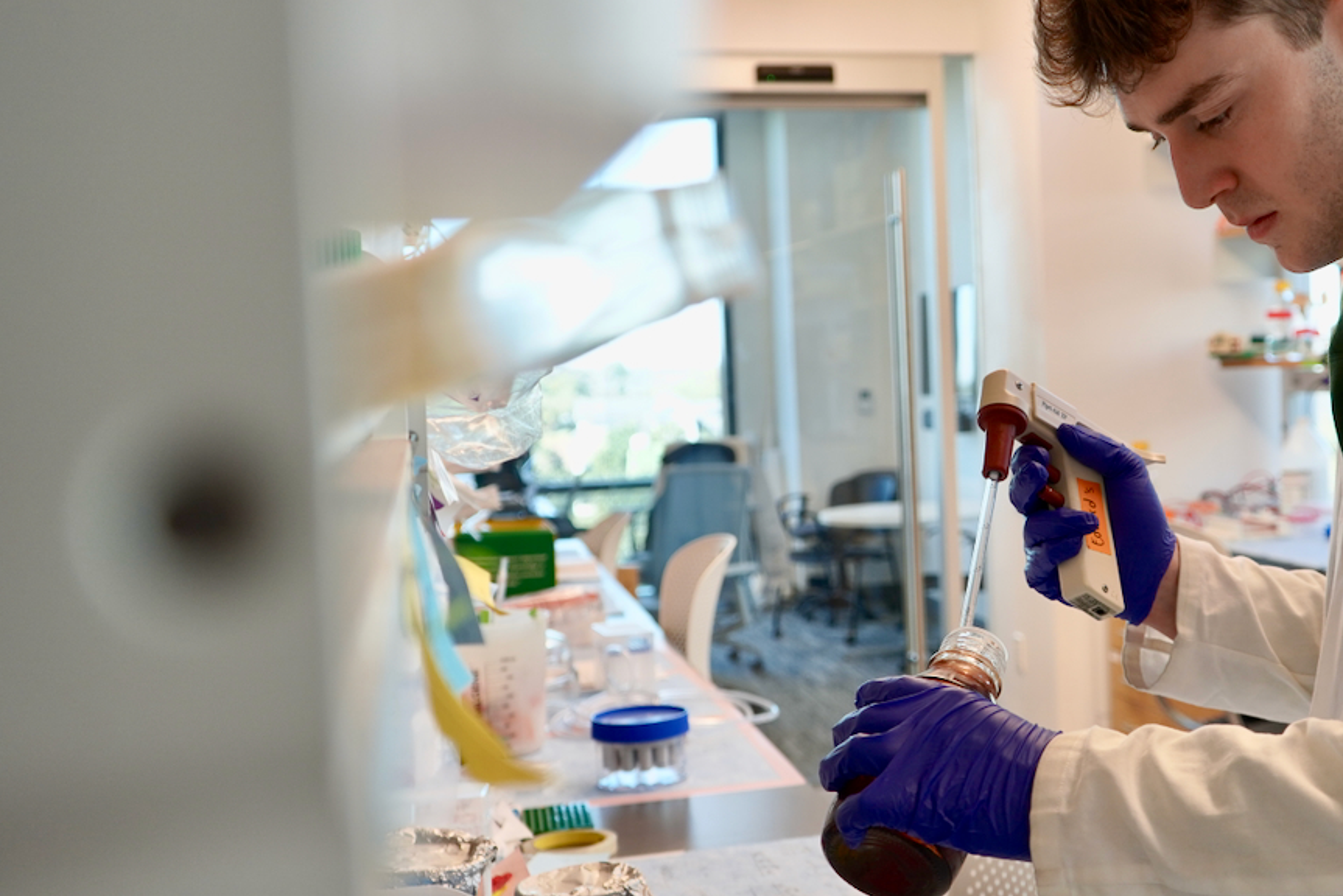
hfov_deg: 41.6
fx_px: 1717
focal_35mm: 46
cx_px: 985
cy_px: 454
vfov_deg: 29.3
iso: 400
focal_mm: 31
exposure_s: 1/160
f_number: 4
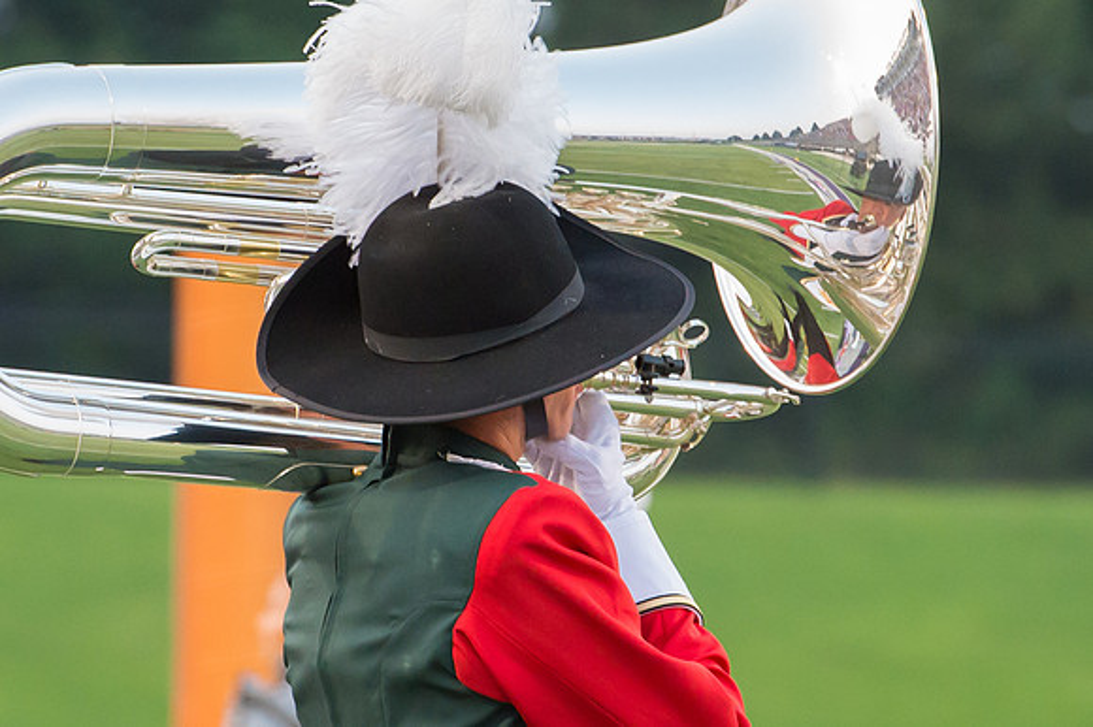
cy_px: 362
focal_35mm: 499
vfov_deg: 2.8
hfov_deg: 4.1
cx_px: 575
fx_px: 15129
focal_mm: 200
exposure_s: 1/400
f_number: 5
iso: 3200
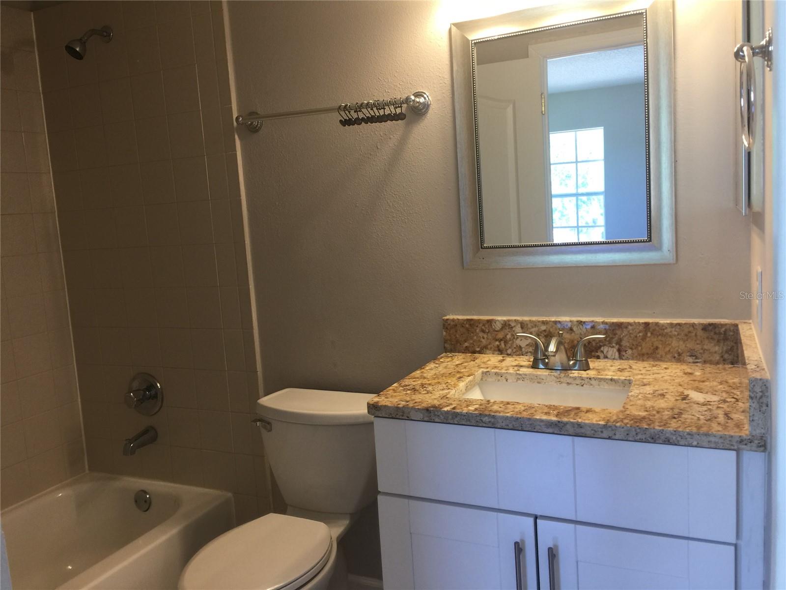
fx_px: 658
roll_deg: +3.2
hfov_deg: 61.7
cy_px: 295
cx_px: 393
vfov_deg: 48.2
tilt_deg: -7.7
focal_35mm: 29
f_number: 2.2
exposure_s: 1/30
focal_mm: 4.15
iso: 32
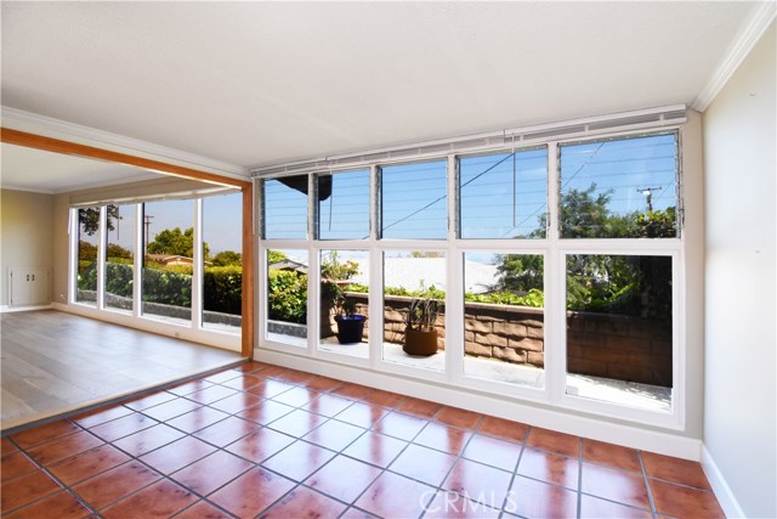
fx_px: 324
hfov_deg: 100.4
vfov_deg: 77.4
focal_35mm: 15
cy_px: 260
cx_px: 388
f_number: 8
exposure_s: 1/160
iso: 1000
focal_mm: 10
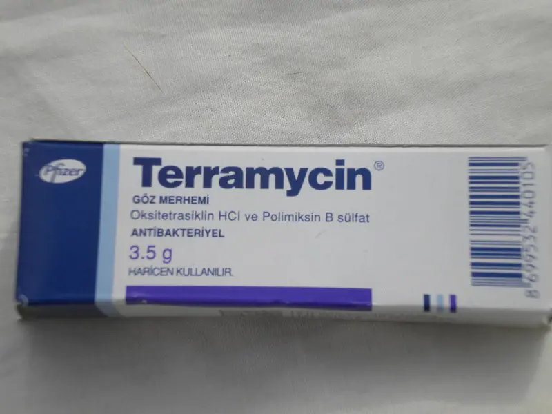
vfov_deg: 15.4
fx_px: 1531
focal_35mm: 96
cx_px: 276
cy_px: 207
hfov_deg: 20.4
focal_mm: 17.3
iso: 80
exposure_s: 1/276
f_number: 8
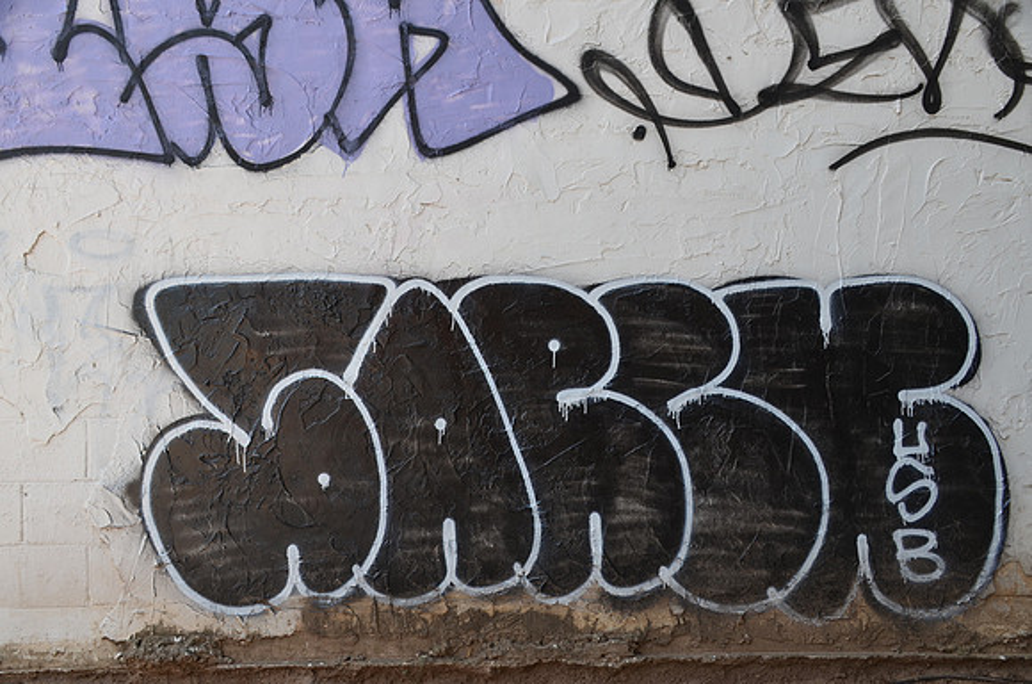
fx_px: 1116
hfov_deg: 49.6
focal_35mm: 39
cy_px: 342
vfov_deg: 34.1
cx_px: 516
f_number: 6.3
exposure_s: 1/160
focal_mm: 26
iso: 160
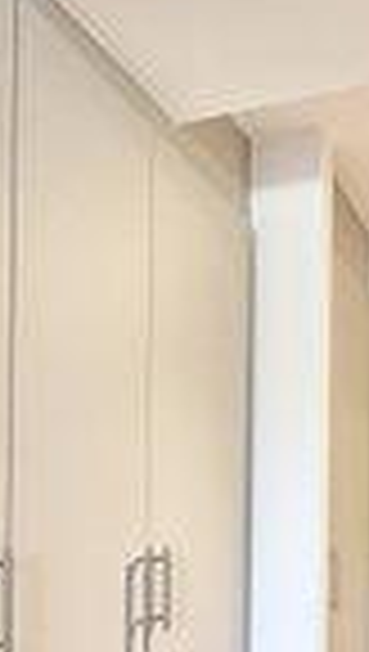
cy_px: 544
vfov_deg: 45.3
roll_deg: -0.6
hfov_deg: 27.8
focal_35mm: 42
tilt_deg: -0.2
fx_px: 728
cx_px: 302
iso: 320
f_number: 2.2
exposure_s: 1/100
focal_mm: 2.22
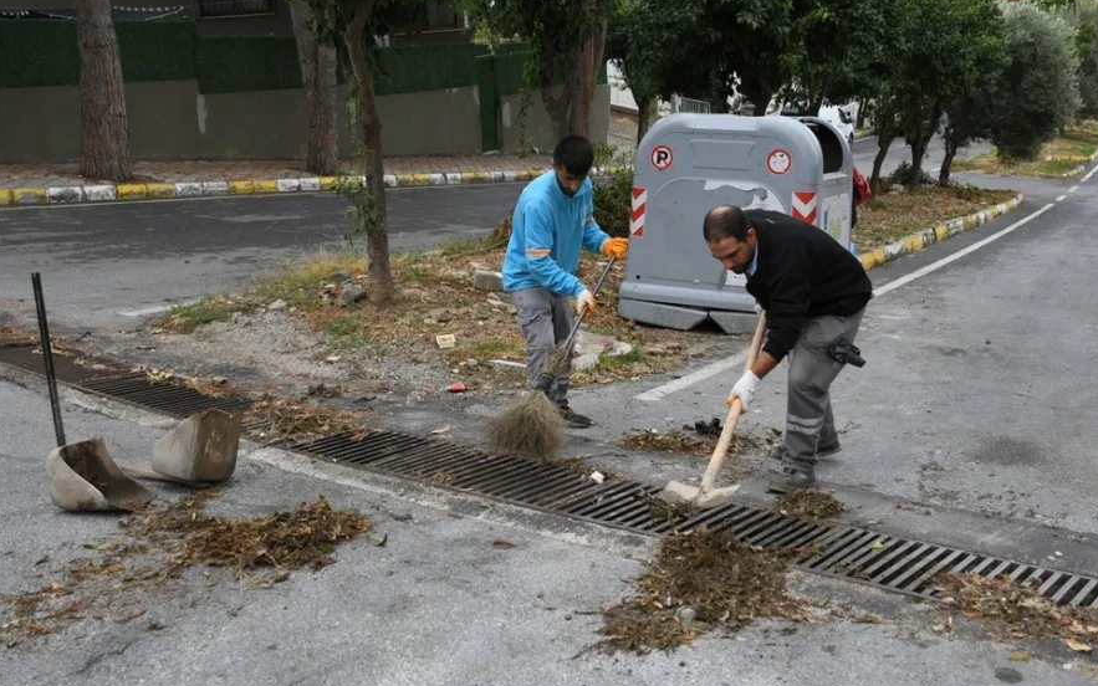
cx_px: 573
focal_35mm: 39
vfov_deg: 32.8
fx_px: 1167
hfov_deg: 50.4
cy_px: 340
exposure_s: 1/250
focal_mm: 22
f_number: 3.5
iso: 100
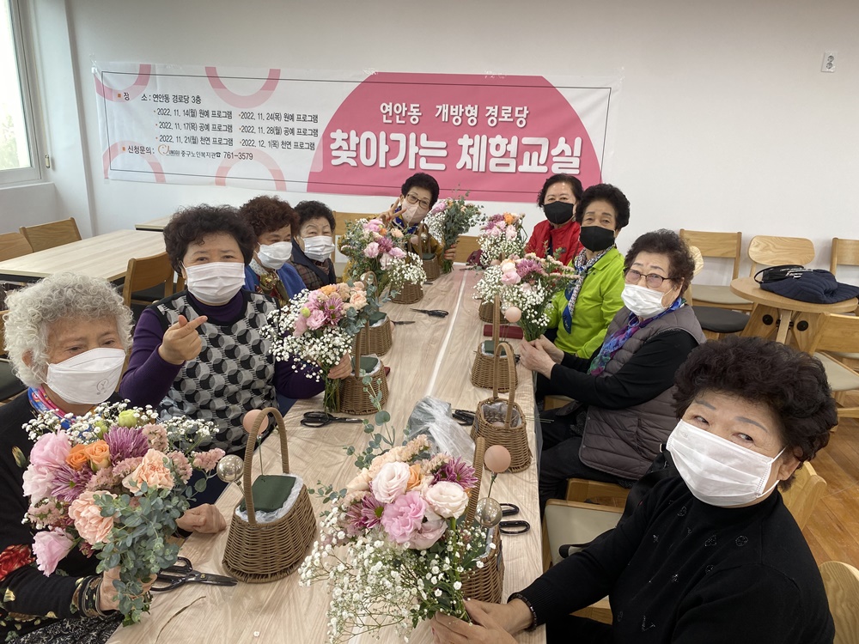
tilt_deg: -17.4
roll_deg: -2.3
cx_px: 430
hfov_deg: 67.3
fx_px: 645
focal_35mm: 26
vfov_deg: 53.1
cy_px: 322
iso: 50
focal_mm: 4.25
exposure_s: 1/120
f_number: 1.8
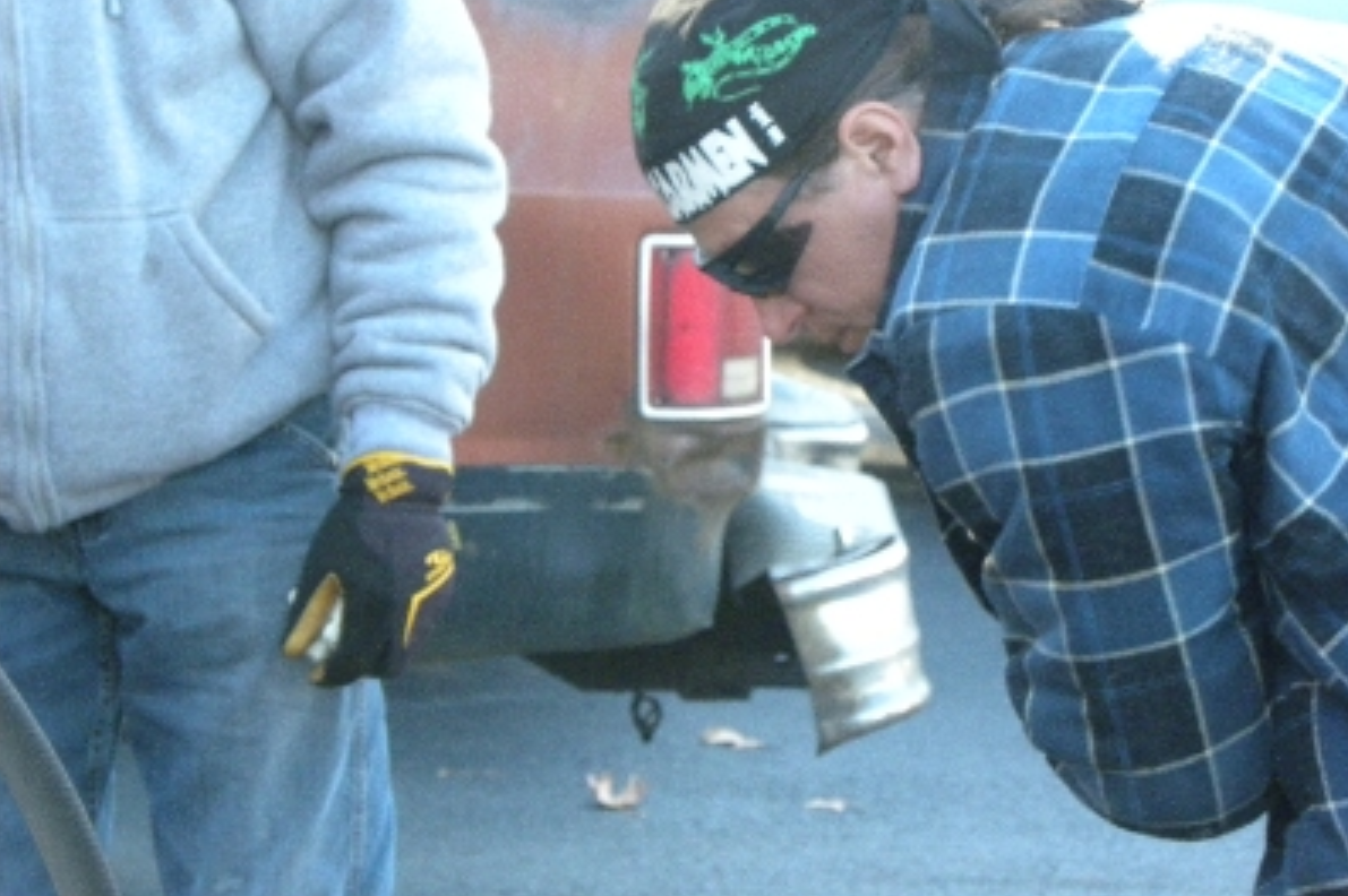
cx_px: 672
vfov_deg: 7.1
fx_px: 7221
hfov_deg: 10.7
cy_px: 445
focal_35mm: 193
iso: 629
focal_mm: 32.7
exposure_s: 1/198
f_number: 4.5
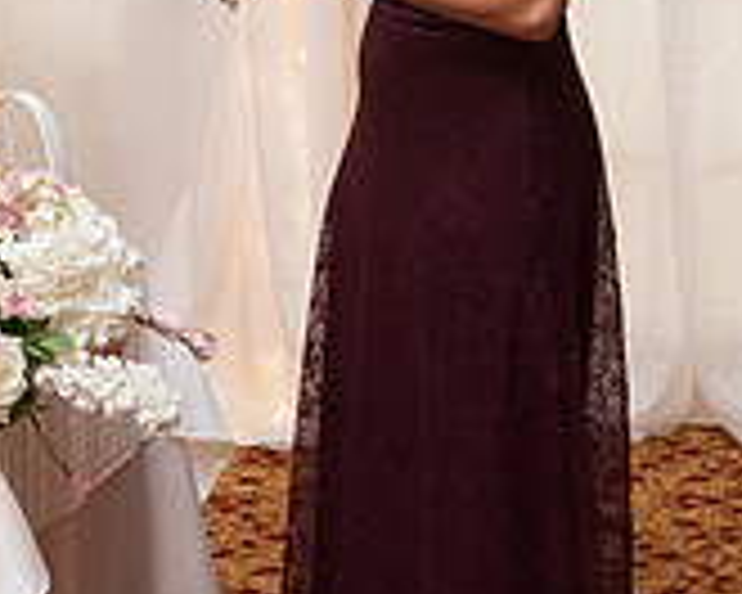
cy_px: 117
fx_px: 2811
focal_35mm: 128
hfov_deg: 15.0
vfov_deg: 12.0
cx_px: 369
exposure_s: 1/125
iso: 2000
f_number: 5
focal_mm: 50
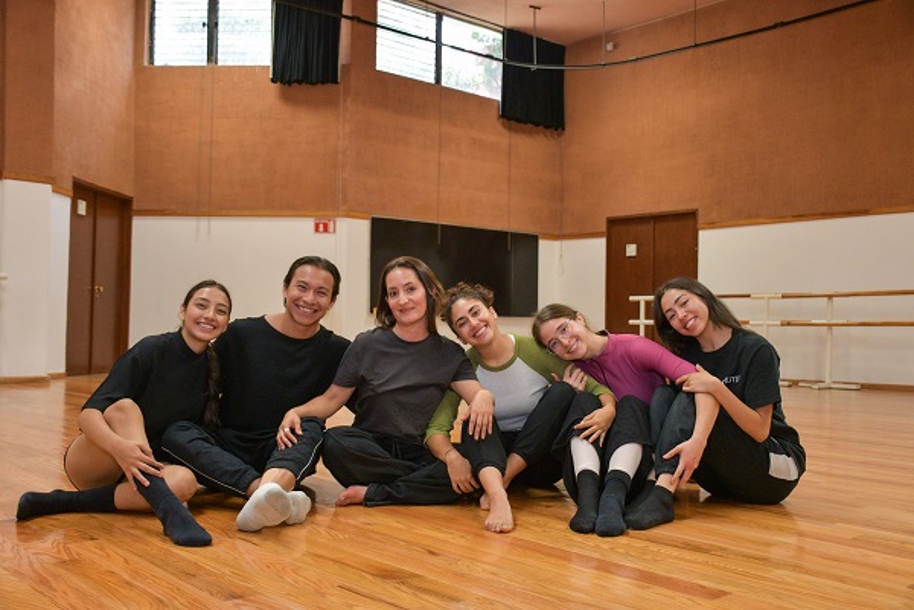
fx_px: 914
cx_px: 457
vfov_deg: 36.9
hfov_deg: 53.1
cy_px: 305
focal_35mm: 36
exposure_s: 1/125
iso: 1250
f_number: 3.8
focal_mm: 24
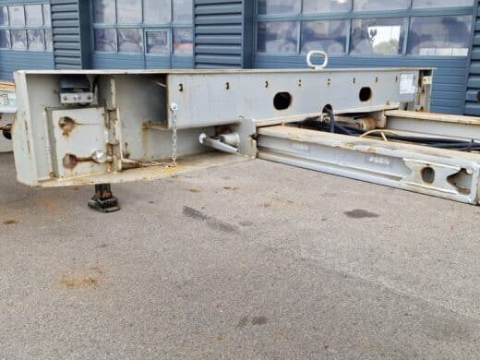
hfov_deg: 53.7
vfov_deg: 41.8
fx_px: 471
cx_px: 281
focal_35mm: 34
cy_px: 171
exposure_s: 1/1205
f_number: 1.8
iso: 50
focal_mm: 5.4
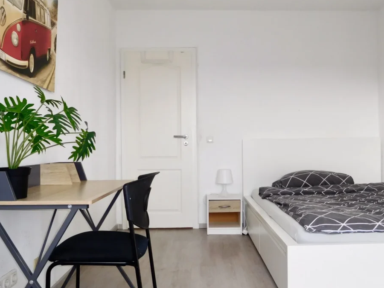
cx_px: 209
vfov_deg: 44.2
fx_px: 355
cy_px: 148
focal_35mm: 32
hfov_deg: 56.7
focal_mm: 4.5
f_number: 3.4
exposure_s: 1/100
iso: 125
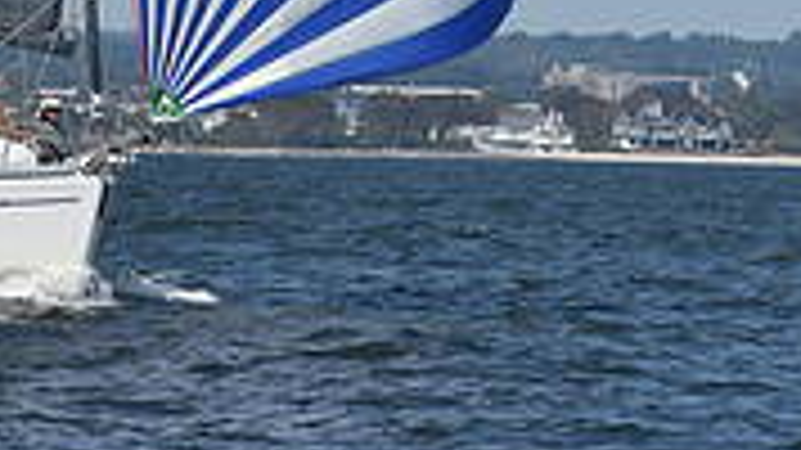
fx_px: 13037
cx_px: 137
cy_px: -810
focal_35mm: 614
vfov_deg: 2.0
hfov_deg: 3.5
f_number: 10
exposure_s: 1/1250
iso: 320
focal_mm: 180
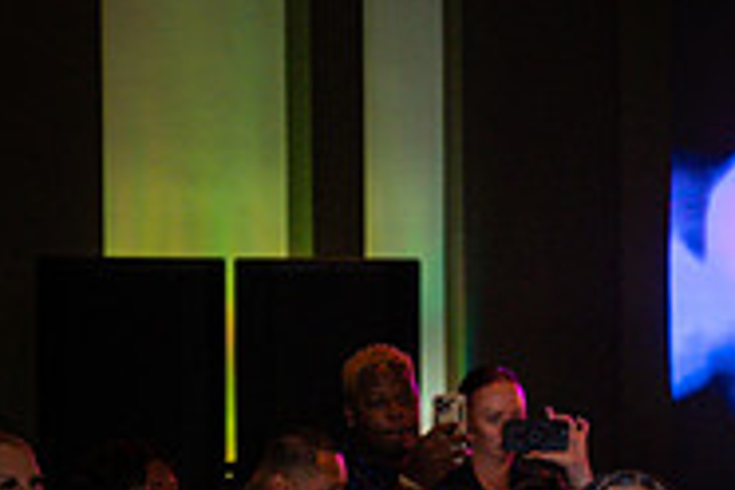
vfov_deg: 5.1
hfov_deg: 7.5
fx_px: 5512
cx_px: 938
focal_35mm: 270
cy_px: 680
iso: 1100
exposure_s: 1/200
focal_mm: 70
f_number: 4
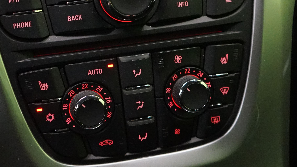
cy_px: -8
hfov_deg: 26.8
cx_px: 127
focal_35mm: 79
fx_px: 622
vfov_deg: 15.0
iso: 6400
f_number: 4
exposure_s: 1/80
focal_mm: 37
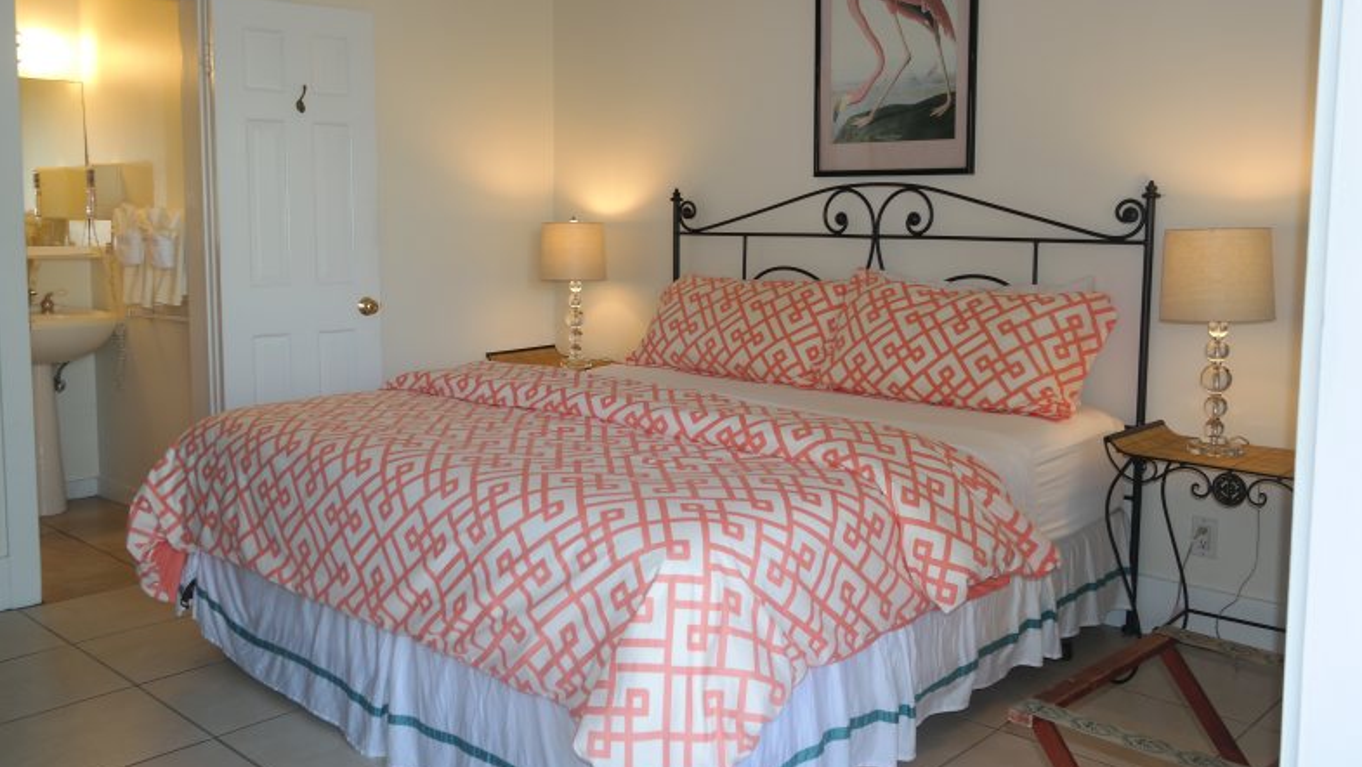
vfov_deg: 36.6
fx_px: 1156
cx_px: 680
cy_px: 324
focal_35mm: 32
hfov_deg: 61.0
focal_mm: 20
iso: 200
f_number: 3.5
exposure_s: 1/50
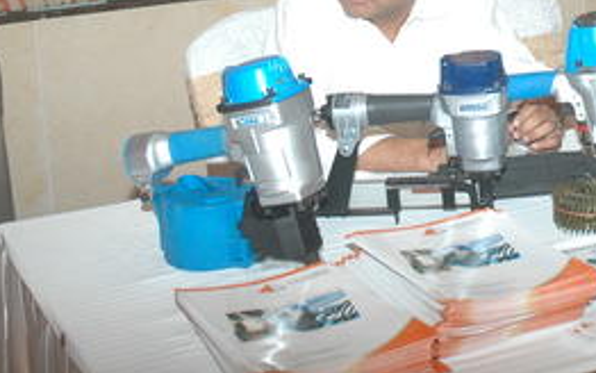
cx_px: 525
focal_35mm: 84
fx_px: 1365
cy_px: -8
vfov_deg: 15.3
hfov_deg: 24.0
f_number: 4.5
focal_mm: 24
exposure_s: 1/60
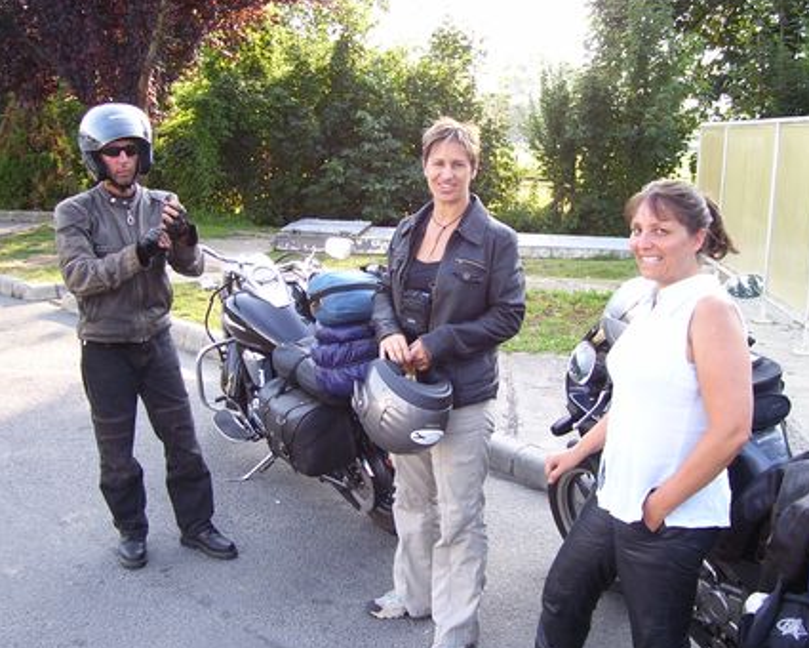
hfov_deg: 46.8
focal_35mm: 39
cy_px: 312
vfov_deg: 38.2
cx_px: 411
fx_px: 934
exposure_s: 1/125
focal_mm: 5.6
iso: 80
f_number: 2.7
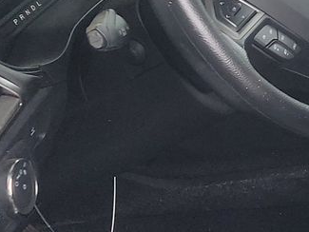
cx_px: 499
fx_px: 1054
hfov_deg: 15.1
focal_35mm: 118
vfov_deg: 12.5
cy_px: 65
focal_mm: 6.7
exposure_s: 1/59
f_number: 1.8
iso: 216
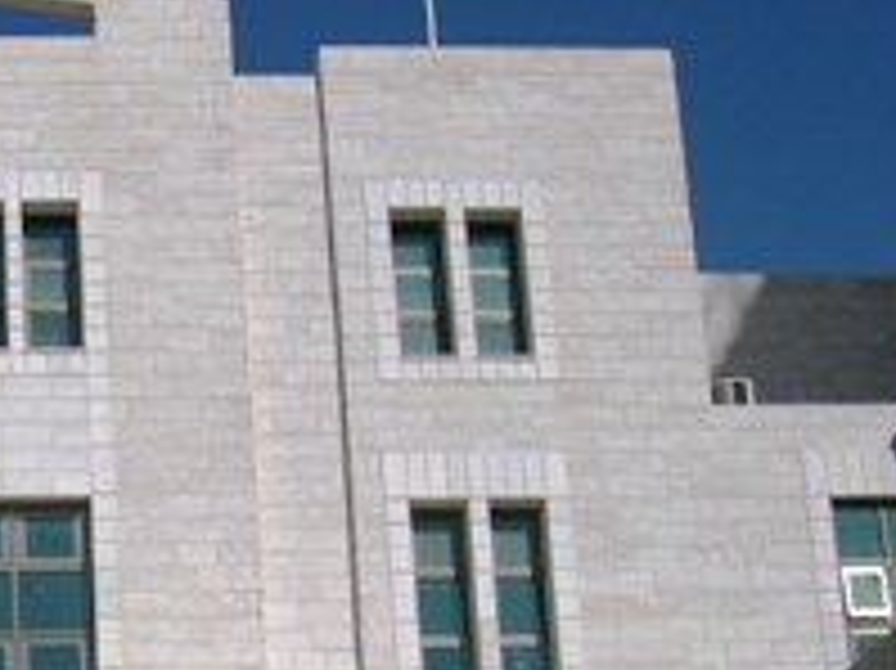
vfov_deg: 14.1
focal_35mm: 102
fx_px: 2639
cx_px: -83
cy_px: 751
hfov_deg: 18.6
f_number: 7.6
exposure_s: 1/580
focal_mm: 8
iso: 100
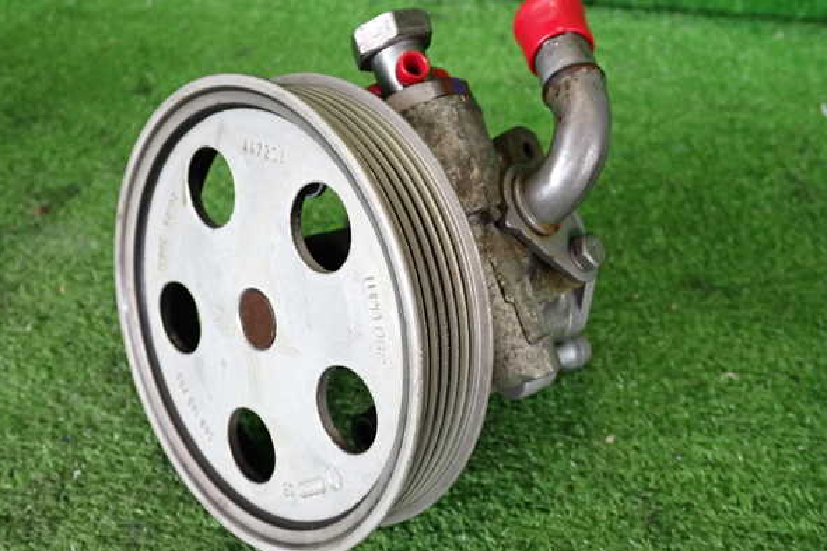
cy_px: 281
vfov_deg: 35.1
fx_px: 873
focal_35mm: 38
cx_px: 409
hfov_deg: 50.7
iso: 250
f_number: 2.5
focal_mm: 6.37
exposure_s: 1/40
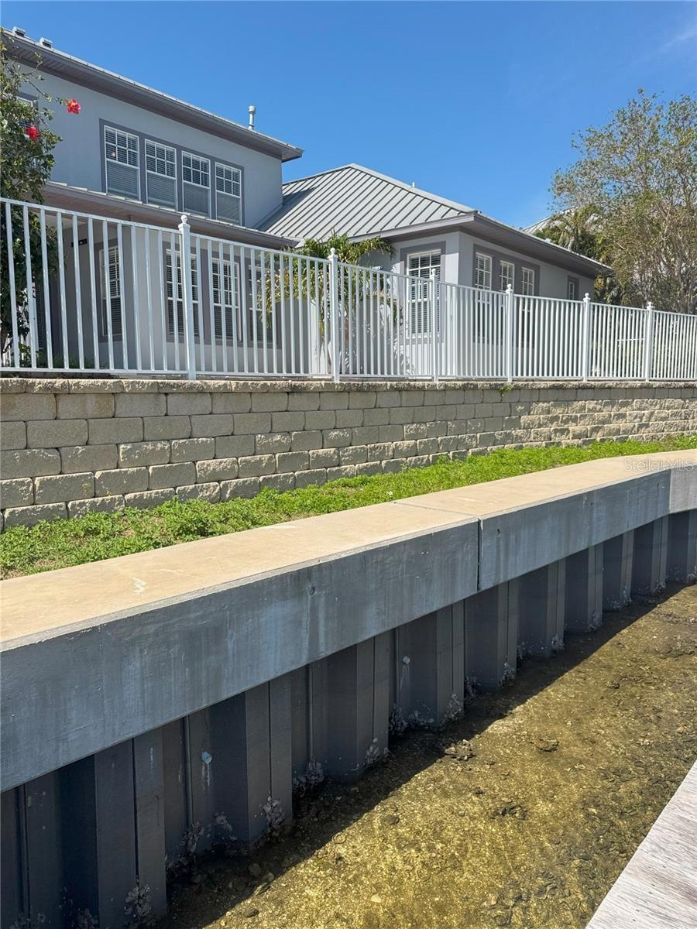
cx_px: 348
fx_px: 644
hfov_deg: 56.8
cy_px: 464
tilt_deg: -6.1
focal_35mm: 24
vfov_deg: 71.6
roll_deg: +0.2
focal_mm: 6.76
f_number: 1.78
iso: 80
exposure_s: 1/4608
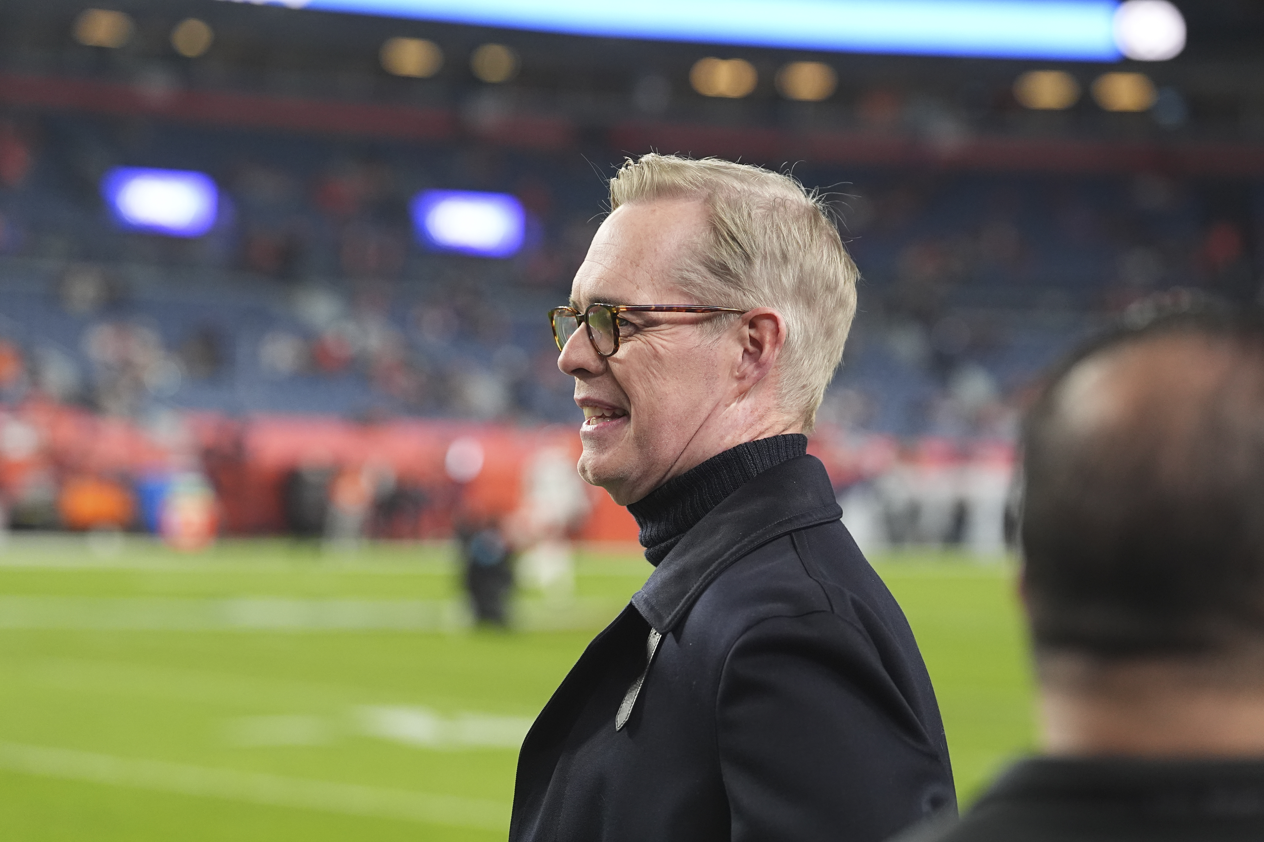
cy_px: 421
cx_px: 632
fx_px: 3827
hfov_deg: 18.8
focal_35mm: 109
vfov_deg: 12.6
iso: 4000
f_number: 3.5
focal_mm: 109
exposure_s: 1/1600
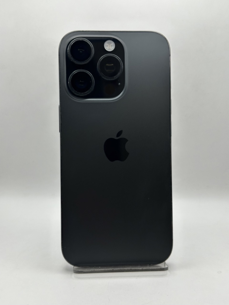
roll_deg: -1.4
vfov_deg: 39.7
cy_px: 152
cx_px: 114
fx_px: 423
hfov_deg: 30.3
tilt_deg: -14.6
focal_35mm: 48
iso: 64
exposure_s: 1/291
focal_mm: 6.86
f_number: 1.78
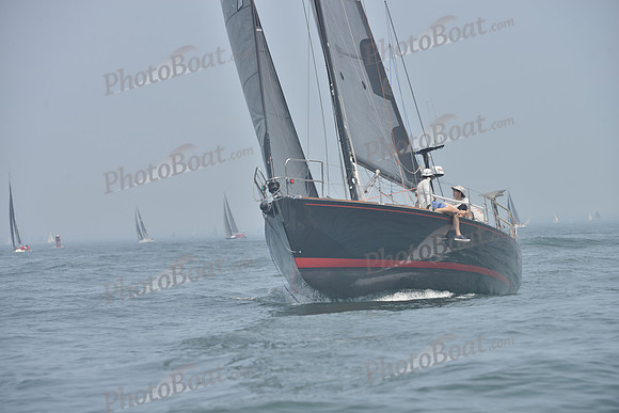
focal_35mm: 200
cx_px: 310
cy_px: 206
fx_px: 3440
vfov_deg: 6.9
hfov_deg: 10.3
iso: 280
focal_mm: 200
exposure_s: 1/1000
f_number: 8
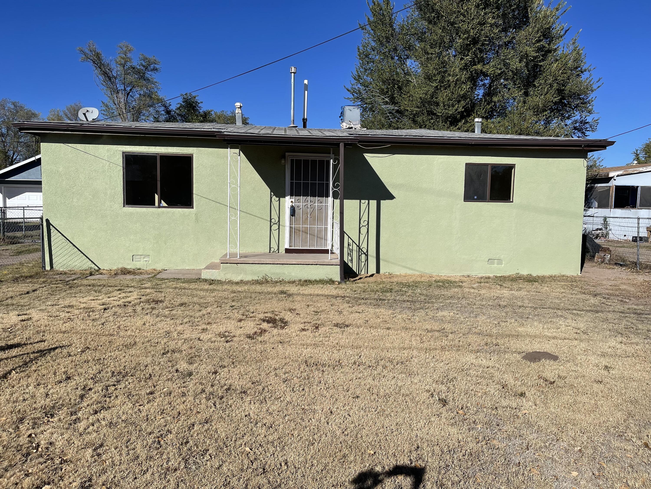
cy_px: 244
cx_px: 326
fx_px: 489
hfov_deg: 67.3
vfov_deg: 53.1
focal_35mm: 26
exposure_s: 1/6579
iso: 32
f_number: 1.6
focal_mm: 5.1
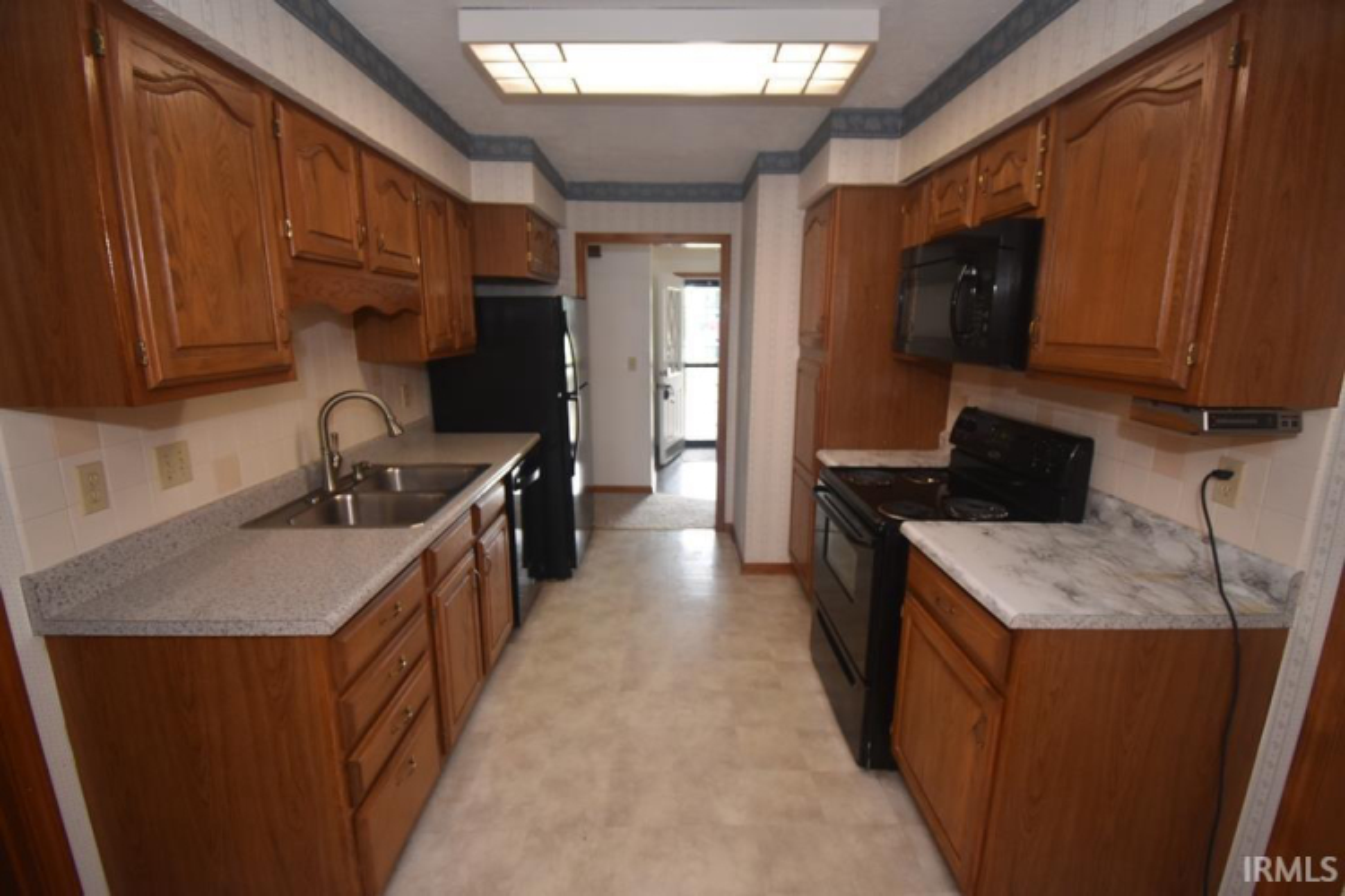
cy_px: 448
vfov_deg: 77.3
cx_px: 672
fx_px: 560
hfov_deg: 100.4
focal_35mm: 15
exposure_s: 1/60
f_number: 4.5
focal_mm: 10
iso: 900
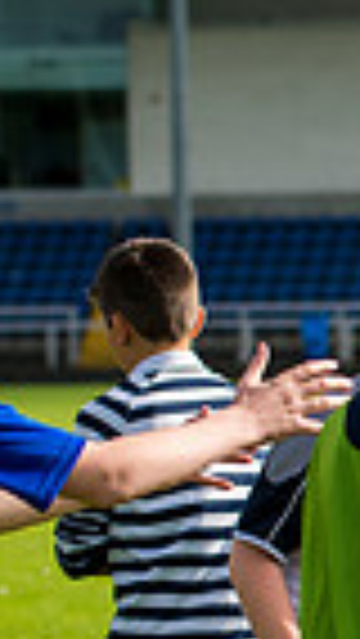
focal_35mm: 420
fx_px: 7119
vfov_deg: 5.1
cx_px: 976
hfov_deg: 2.9
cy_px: 565
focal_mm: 98
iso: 250
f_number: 4
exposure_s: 1/1250
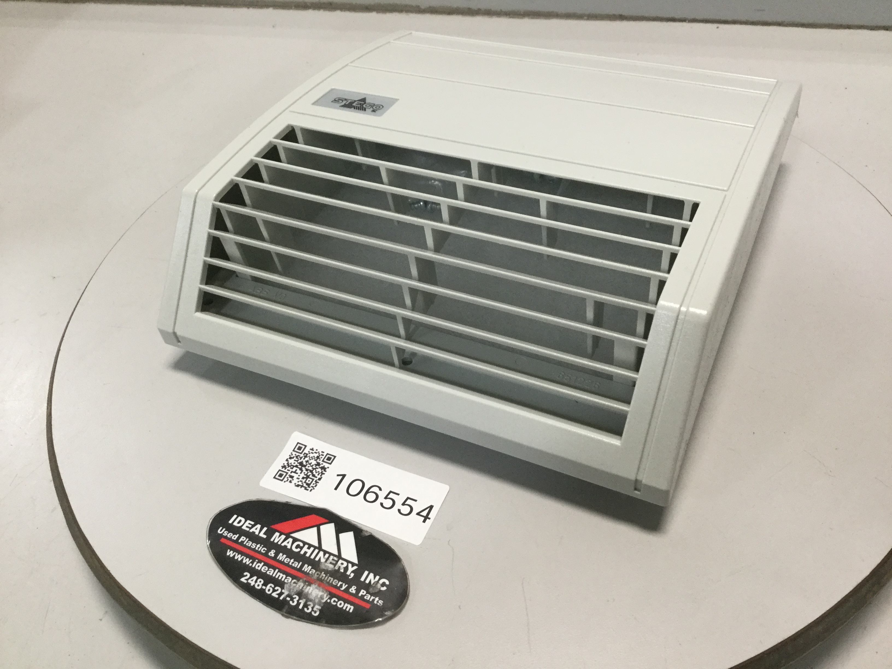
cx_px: 446
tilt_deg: -44.7
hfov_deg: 58.4
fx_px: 799
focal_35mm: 31
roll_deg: +6.4
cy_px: 334
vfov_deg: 45.4
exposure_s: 1/30
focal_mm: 3.3
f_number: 2.4
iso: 50
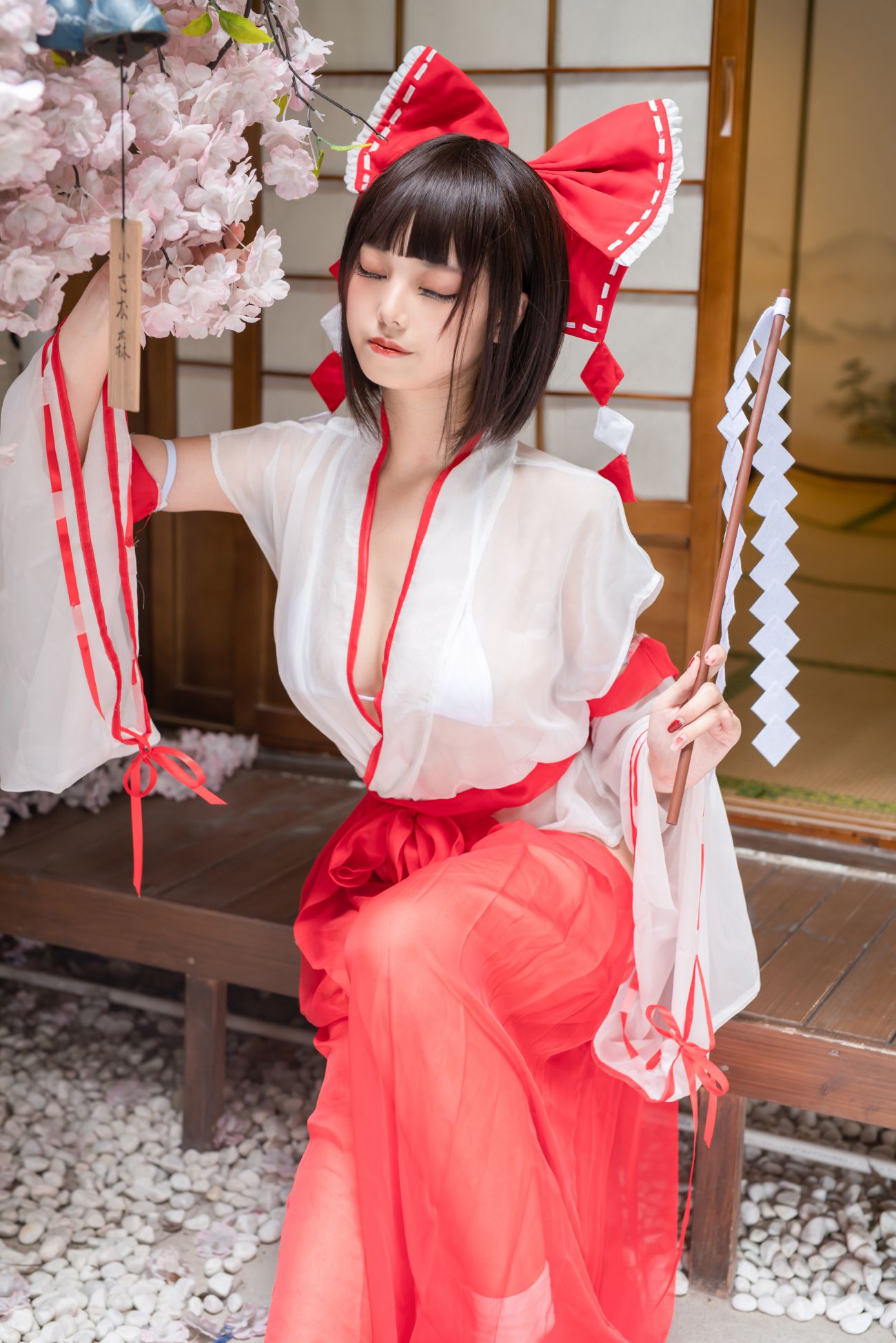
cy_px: 672
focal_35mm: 50
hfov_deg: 27.0
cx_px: 448
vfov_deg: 39.6
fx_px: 1867
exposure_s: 1/60
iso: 100
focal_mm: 50
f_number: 3.2
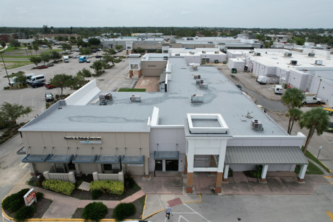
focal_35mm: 22
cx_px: 166
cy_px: 111
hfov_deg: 78.6
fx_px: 203
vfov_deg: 57.2
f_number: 2.8
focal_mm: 8.38
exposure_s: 1/2500
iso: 100
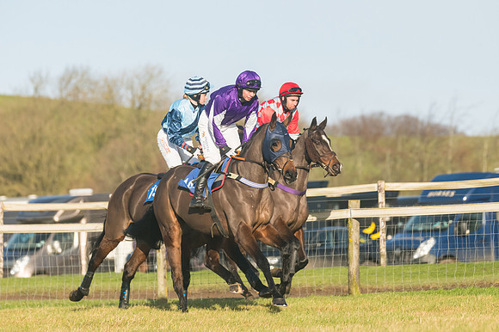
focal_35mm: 360
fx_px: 4987
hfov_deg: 5.7
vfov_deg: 3.8
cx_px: 250
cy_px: 166
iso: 400
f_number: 5
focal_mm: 240
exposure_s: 1/5000
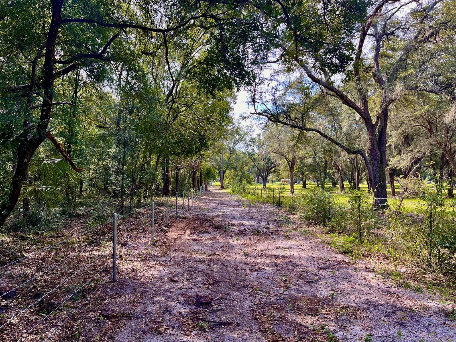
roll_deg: +0.7
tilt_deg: +1.1
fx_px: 343
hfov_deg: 67.3
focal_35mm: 26
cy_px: 171
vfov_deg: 53.1
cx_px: 228
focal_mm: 5.1
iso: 50
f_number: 1.6
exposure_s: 1/459
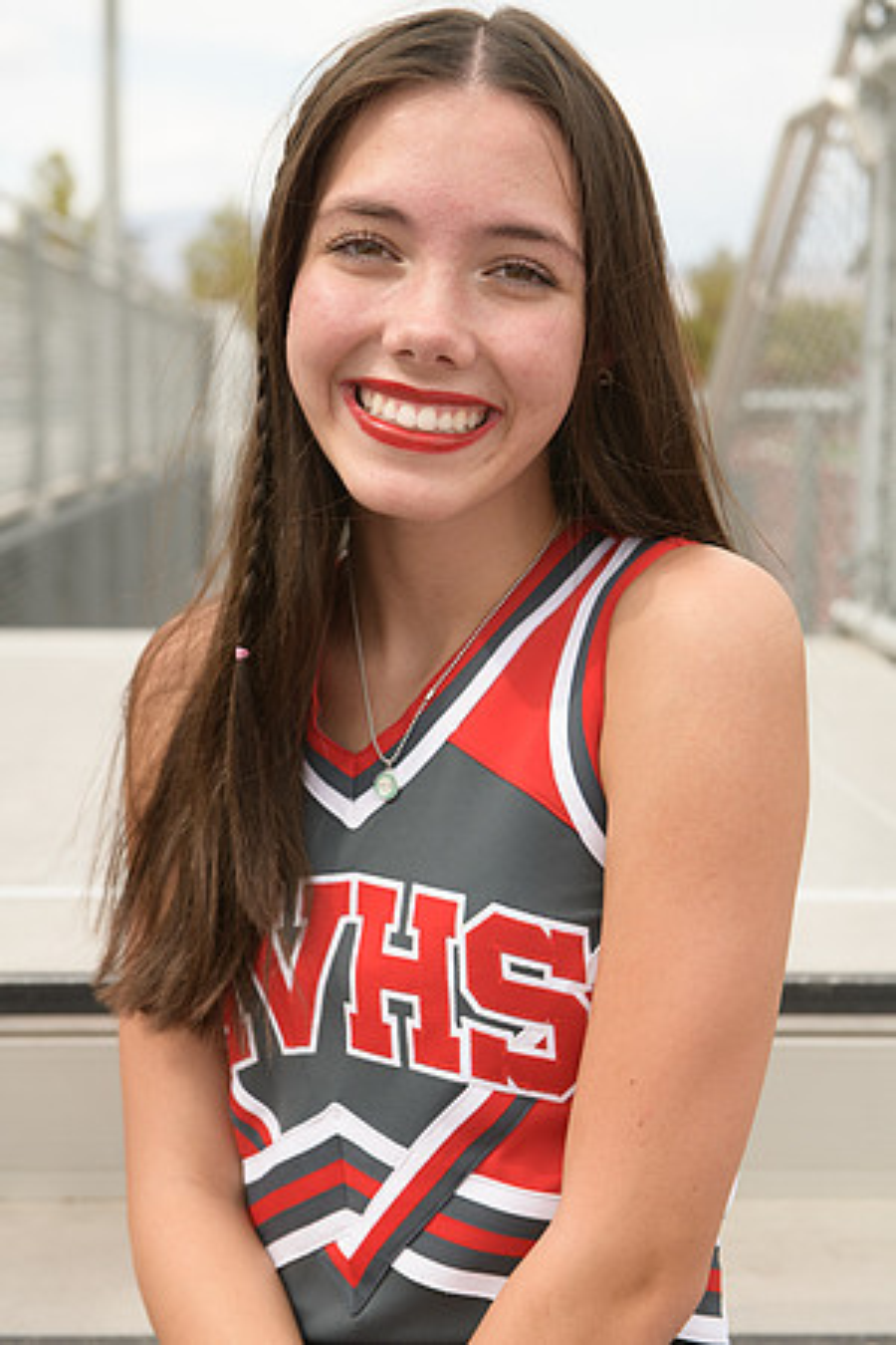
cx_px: 448
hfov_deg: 19.5
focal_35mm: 70
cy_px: 672
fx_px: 2613
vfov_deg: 28.8
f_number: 5.6
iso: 800
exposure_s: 1/1250
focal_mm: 70
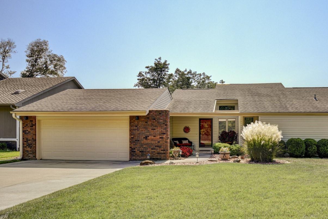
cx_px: 213
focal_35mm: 28
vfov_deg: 46.1
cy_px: 133
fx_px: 255
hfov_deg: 64.1
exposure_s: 1/500
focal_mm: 14
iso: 400
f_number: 8
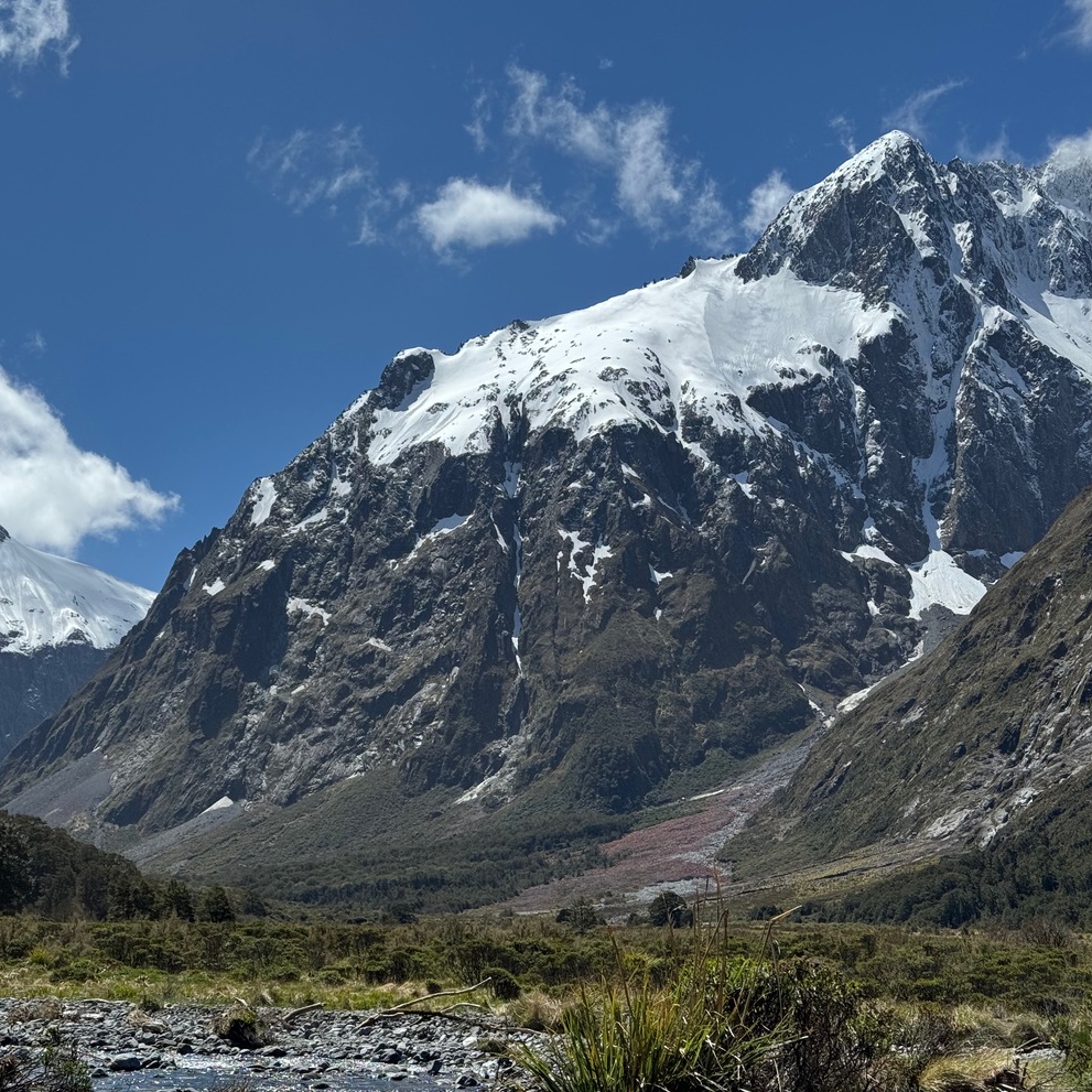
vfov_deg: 30.0
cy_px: 547
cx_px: 472
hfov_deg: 30.0
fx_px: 2034
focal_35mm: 57
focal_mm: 6.76
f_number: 1.78
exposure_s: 1/10526
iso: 80
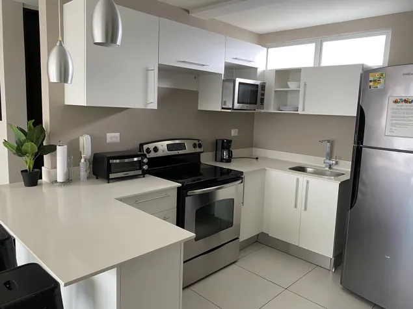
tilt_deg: -8.2
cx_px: 206
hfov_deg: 67.3
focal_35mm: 26
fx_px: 310
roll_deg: -2.9
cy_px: 154
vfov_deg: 53.0
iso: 125
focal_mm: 4.25
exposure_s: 1/87
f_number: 1.8
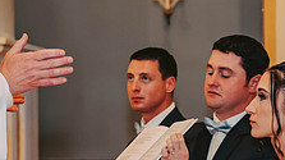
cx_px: 151
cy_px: 121
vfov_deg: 8.1
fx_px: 1133
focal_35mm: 150
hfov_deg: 14.3
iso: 800
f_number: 2.8
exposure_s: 1/100
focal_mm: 55
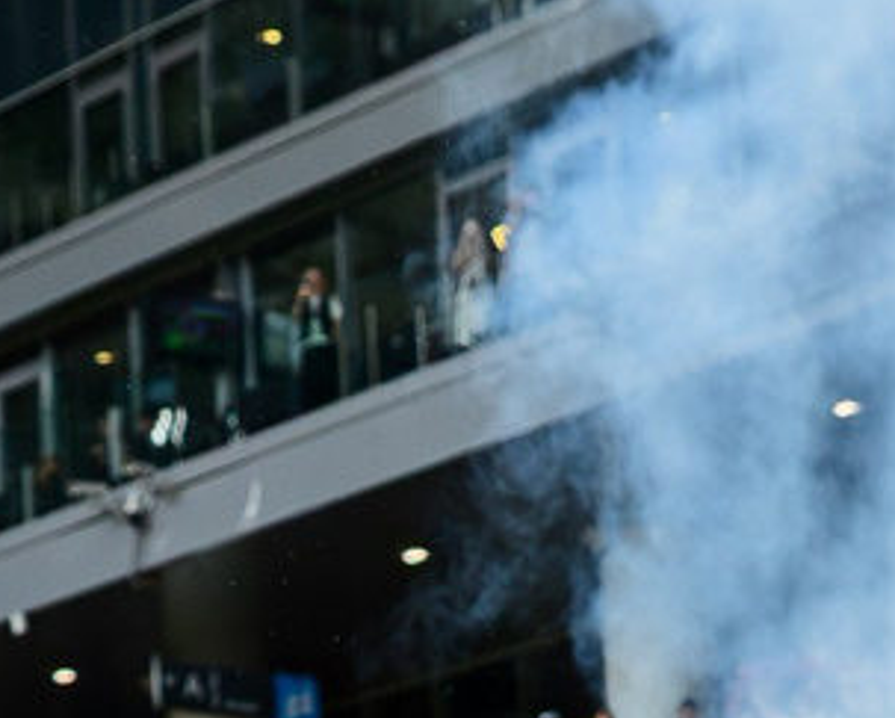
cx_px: 907
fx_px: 5038
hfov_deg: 10.1
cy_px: 2138
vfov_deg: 7.3
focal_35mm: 190
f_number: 4.5
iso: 800
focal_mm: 24
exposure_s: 1/1600
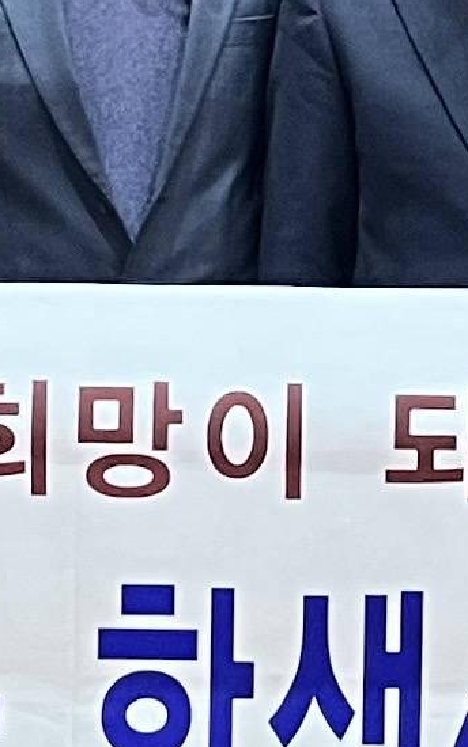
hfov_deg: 6.5
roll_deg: -0.8
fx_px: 4120
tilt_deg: -6.6
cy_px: -83
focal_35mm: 202
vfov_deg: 10.3
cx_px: 486
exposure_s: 1/60
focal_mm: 5.1
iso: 200
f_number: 1.6
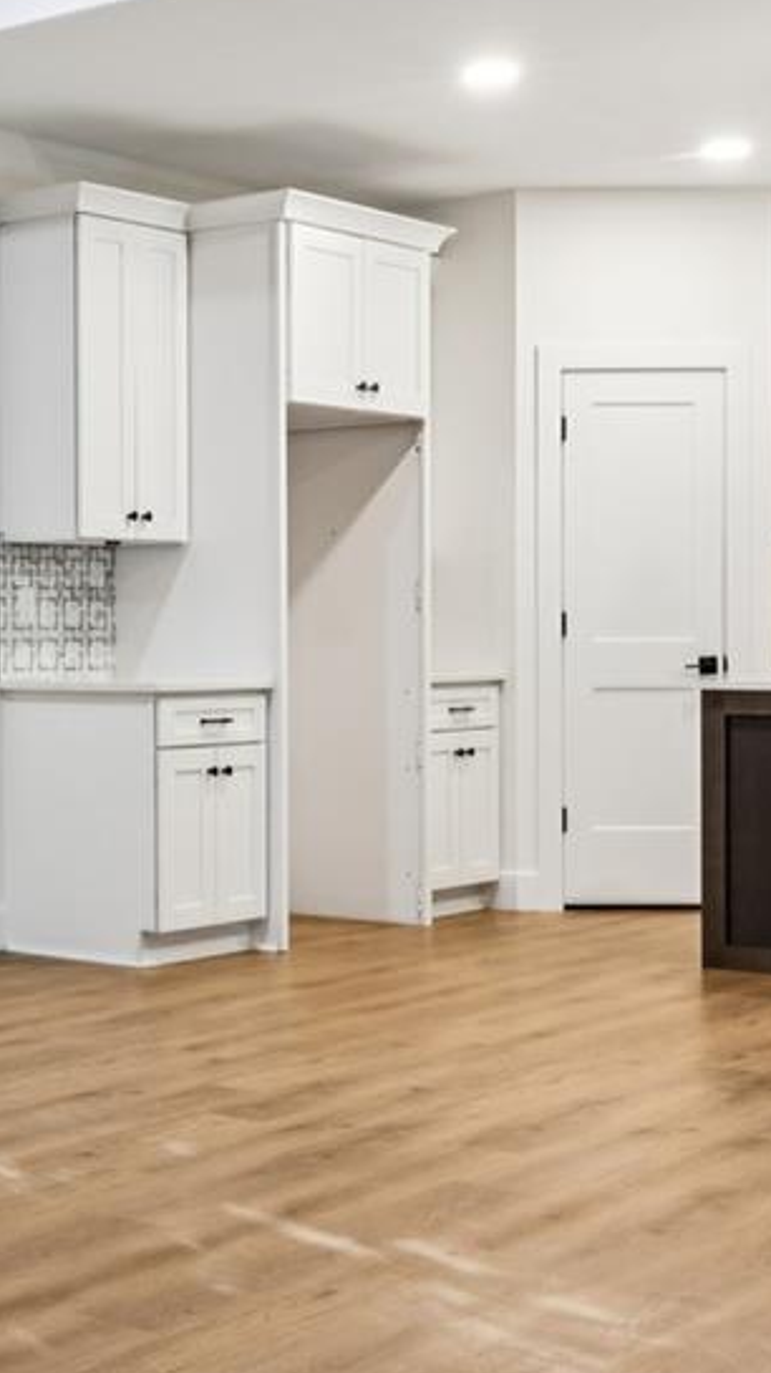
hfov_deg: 17.3
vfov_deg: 32.6
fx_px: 2350
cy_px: 634
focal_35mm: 65
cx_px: -287
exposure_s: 1/2.5
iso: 200
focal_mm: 16.4
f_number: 13
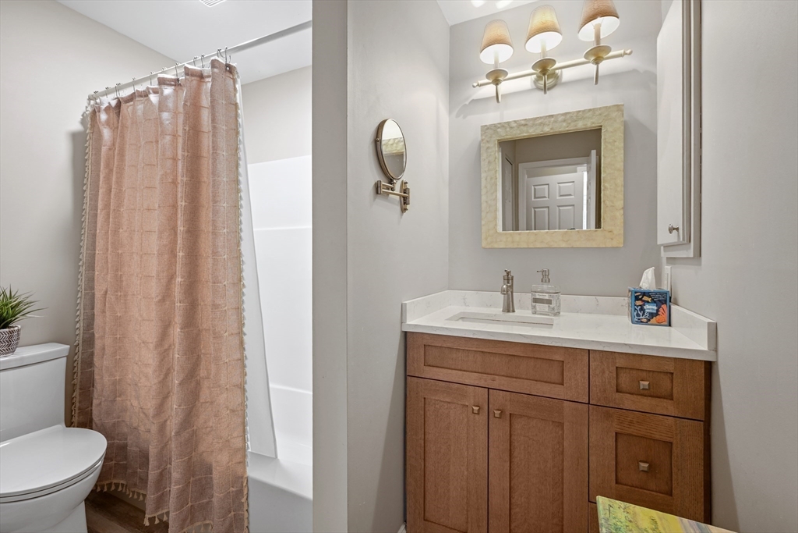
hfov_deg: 96.7
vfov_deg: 73.8
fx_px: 355
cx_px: 399
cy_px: 266
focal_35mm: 16
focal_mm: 16
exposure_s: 1/1.25
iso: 320
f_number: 8
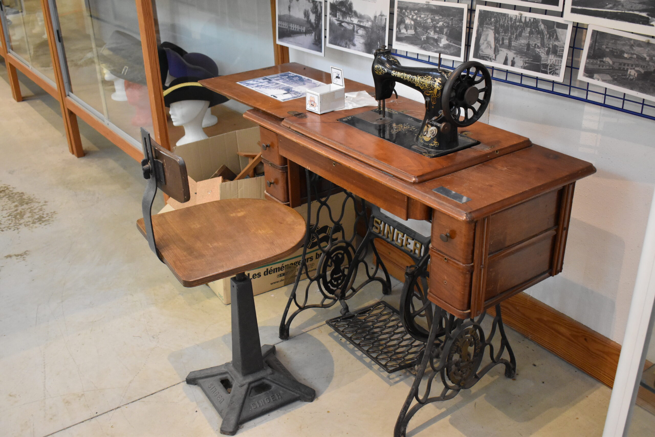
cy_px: 218
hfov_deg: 53.1
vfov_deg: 36.9
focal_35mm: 36
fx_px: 655
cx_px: 328
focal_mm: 24
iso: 3200
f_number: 4
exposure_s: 1/60
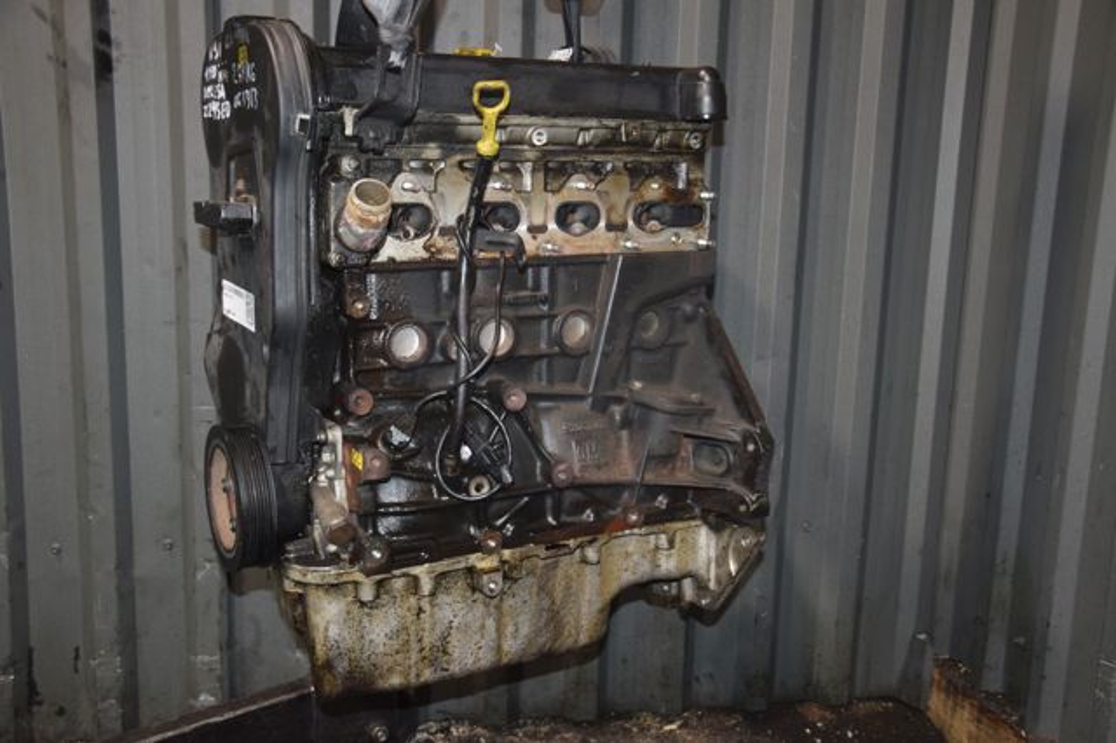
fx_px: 1162
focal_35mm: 38
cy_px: 372
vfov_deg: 35.5
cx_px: 558
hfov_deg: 51.3
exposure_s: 1/60
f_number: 5
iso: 800
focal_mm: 25
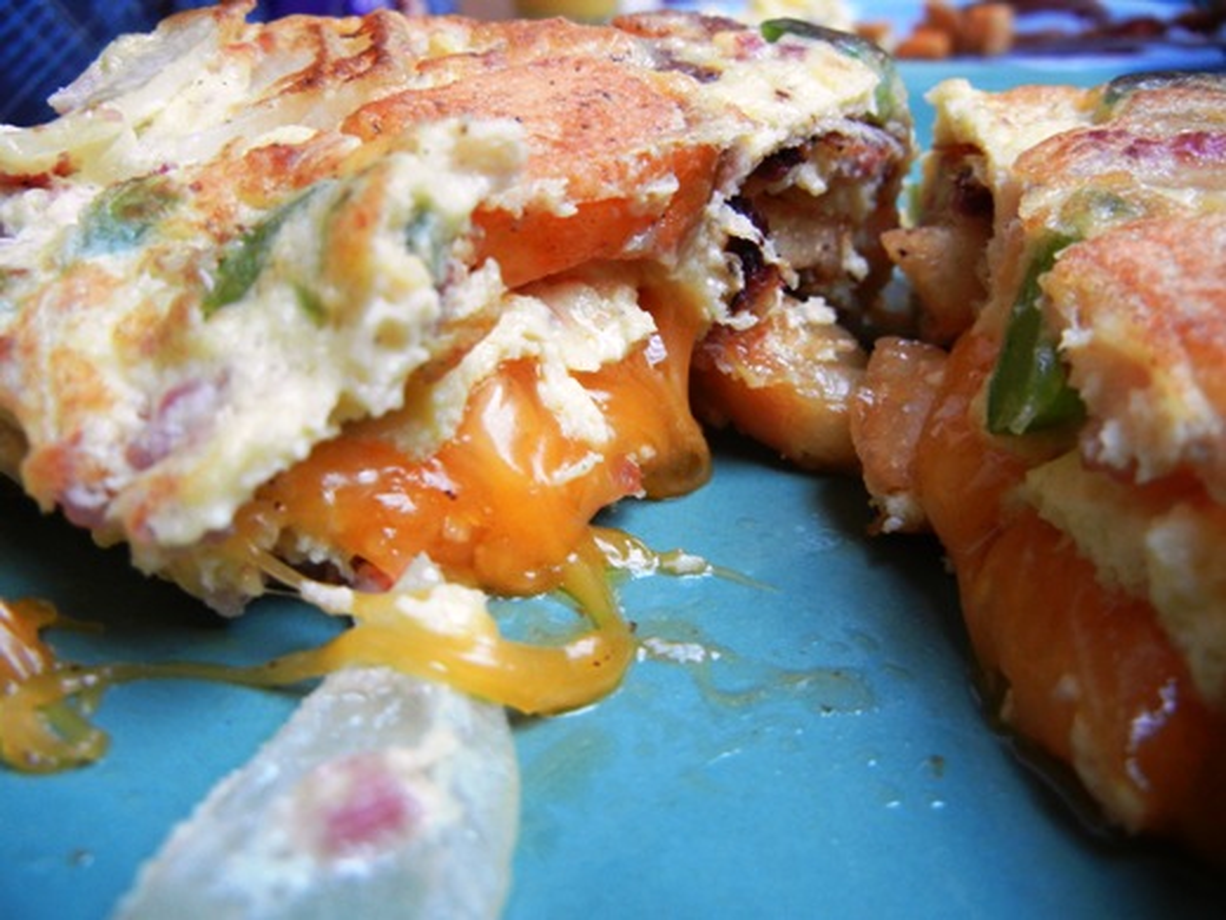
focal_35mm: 30
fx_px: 1063
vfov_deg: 46.8
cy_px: 460
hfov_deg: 60.0
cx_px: 613
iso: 400
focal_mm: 5.4
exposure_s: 1/23
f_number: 3.5
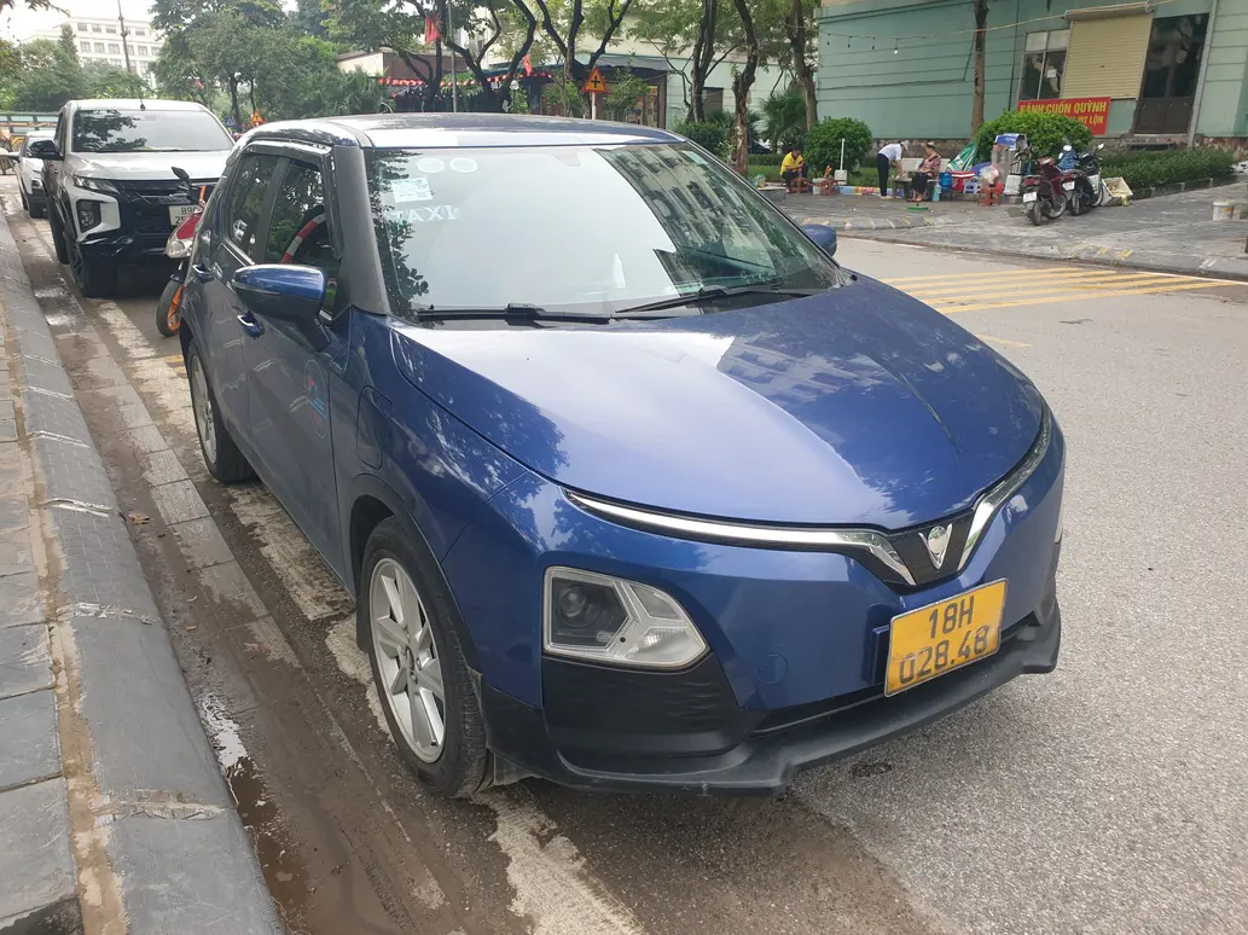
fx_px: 937
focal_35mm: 26
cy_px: 468
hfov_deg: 67.3
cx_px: 624
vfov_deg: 53.0
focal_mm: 4.3
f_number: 2.4
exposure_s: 1/50
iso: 50
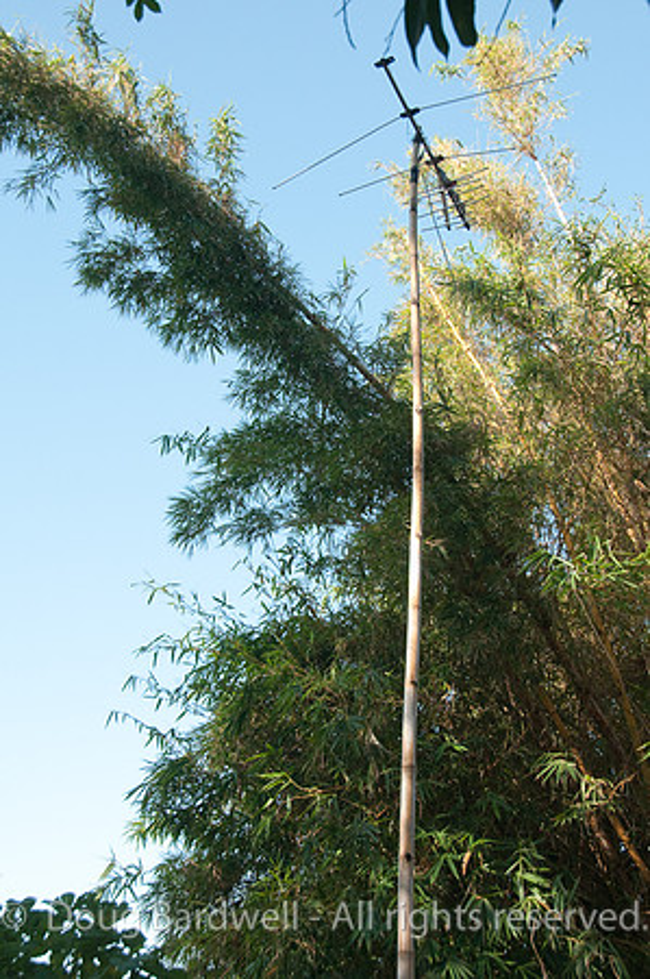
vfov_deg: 37.9
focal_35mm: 52
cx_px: 325
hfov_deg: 25.7
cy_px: 490
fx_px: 1425
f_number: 5.6
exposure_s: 1/200
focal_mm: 35
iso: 200
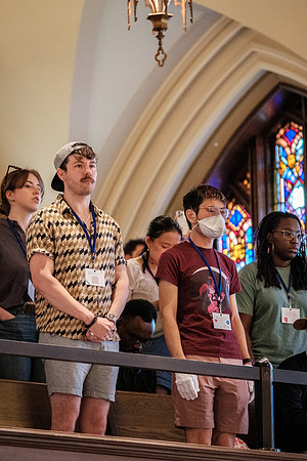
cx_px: 159
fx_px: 4029
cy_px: 230
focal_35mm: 315
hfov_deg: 4.4
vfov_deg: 6.5
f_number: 2.8
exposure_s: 1/40
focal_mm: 140
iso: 3200
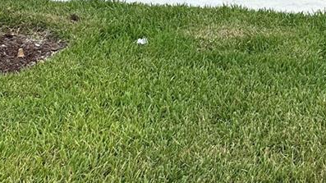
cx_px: 337
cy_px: -151
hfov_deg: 25.4
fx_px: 683
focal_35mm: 79
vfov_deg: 13.6
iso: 80
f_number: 1.78
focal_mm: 6.86
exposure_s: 1/1357
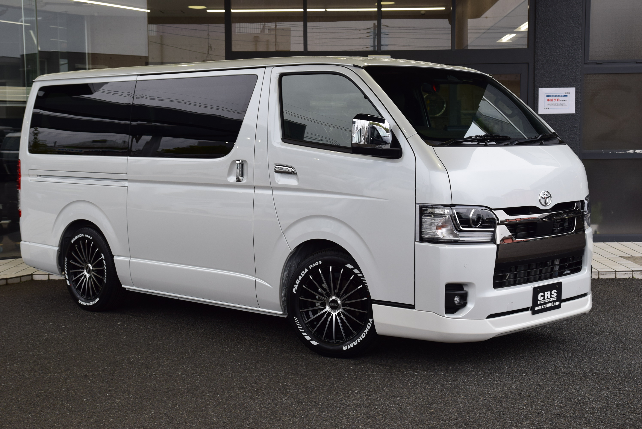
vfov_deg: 23.8
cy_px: 214
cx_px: 321
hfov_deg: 35.0
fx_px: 1017
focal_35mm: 57
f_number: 10
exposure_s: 1/200
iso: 400
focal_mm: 38
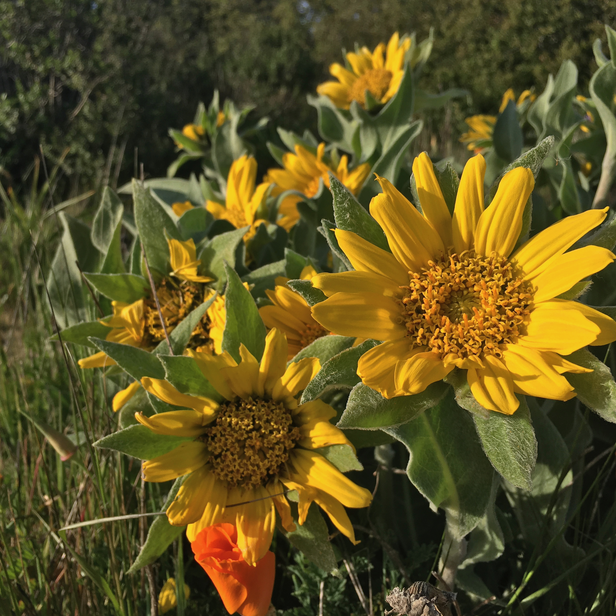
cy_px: 307
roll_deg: -1.5
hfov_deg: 47.2
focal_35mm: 35
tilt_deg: -11.3
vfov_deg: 47.2
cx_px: 290
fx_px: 705
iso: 25
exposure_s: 1/1508
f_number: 2.2
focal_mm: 4.15
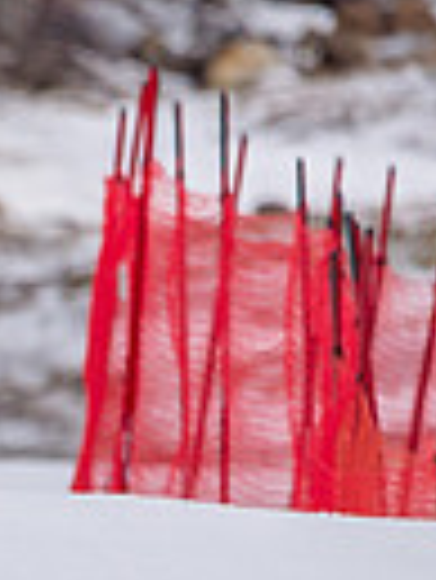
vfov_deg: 0.8
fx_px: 43508
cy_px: 558
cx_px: -791
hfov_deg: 0.6
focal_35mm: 2595
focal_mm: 600
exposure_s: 1/2500
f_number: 6.3
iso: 800
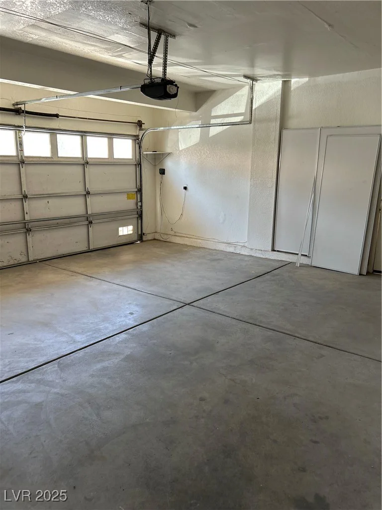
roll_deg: -2.0
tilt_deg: -11.1
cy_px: 255
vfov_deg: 67.3
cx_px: 191
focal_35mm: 26
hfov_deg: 53.1
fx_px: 383
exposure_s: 1/121
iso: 100
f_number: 1.5
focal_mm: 5.7
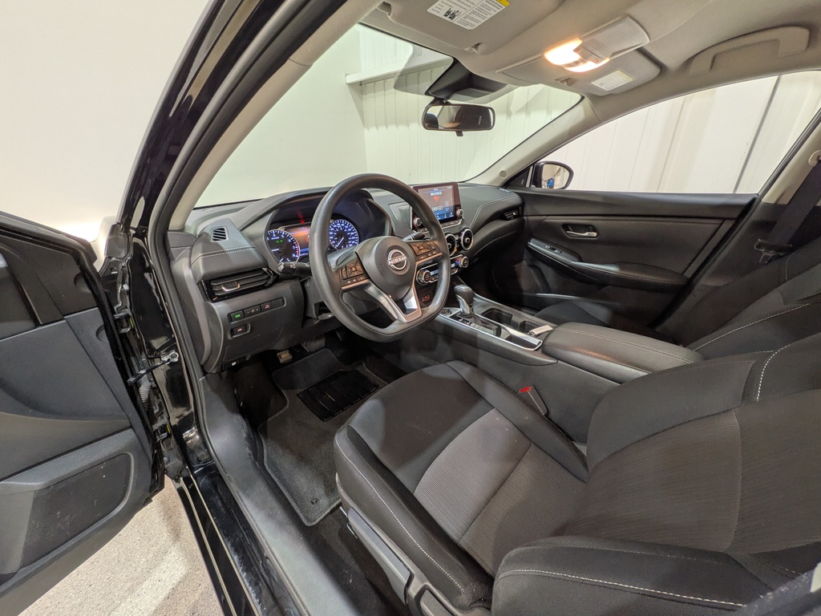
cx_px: 410
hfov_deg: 102.1
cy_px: 308
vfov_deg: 85.7
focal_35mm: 14
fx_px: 332
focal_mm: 1.83
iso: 62
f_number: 2.2
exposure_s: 1/30
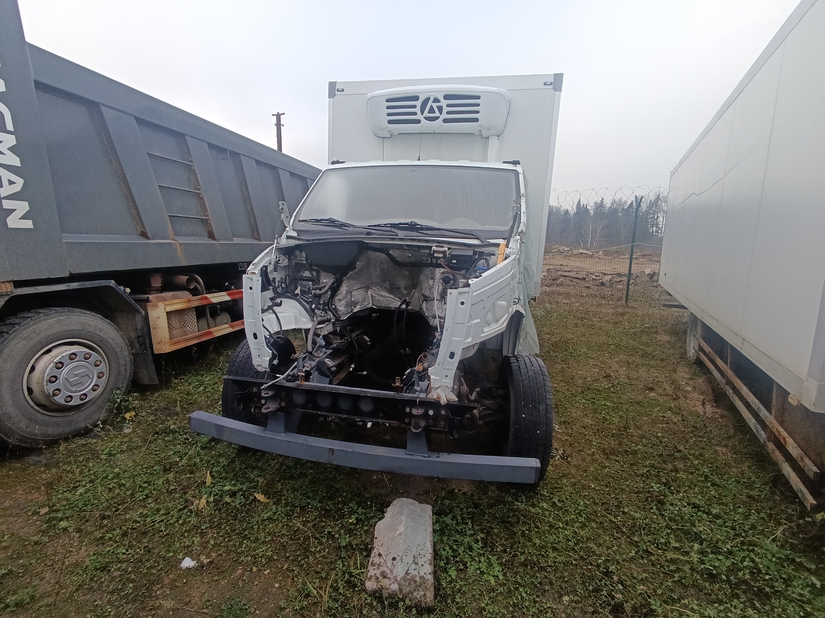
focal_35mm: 16
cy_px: 309
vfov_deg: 78.1
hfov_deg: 94.5
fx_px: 381
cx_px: 412
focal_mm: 1.65
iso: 80
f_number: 2.2
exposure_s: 1/100
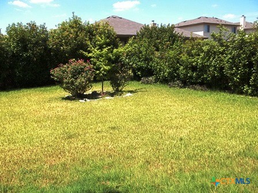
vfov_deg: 42.9
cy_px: 96
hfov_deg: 55.4
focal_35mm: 33
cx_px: 129
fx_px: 246
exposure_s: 1/400
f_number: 3.3
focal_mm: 5.9
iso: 80
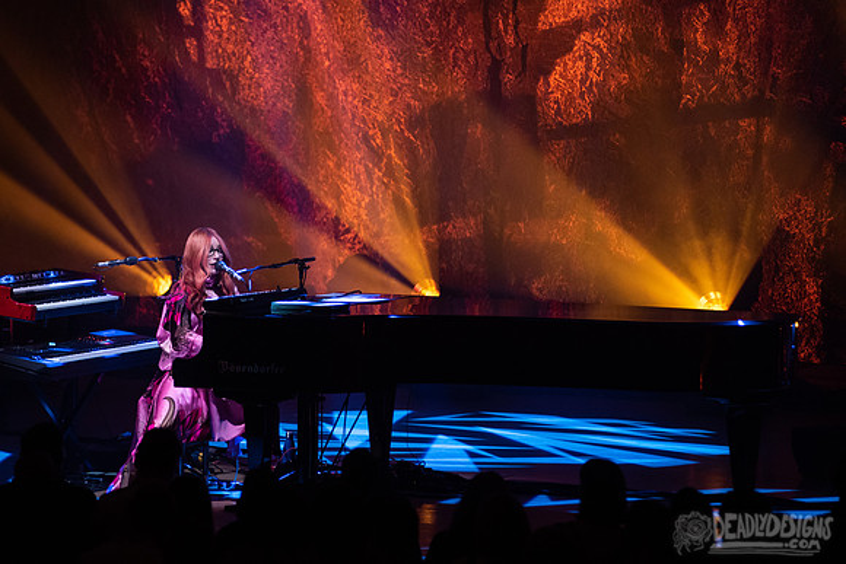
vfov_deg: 5.5
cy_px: 212
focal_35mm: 250
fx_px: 5870
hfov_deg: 8.2
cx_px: 319
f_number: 3.2
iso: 2000
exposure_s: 1/200
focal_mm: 200
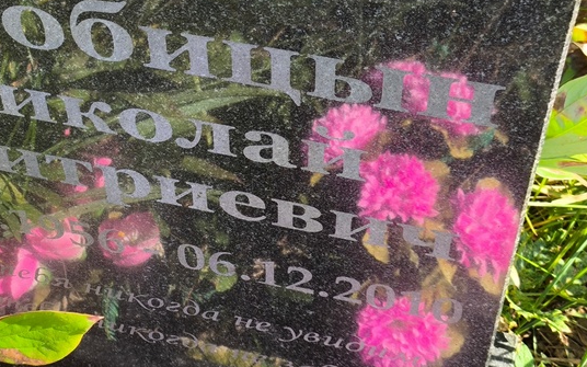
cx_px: 170
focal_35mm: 79
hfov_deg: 25.9
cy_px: 158
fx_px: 1264
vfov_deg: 16.5
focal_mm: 4.71
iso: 50
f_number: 1.7
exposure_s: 1/212
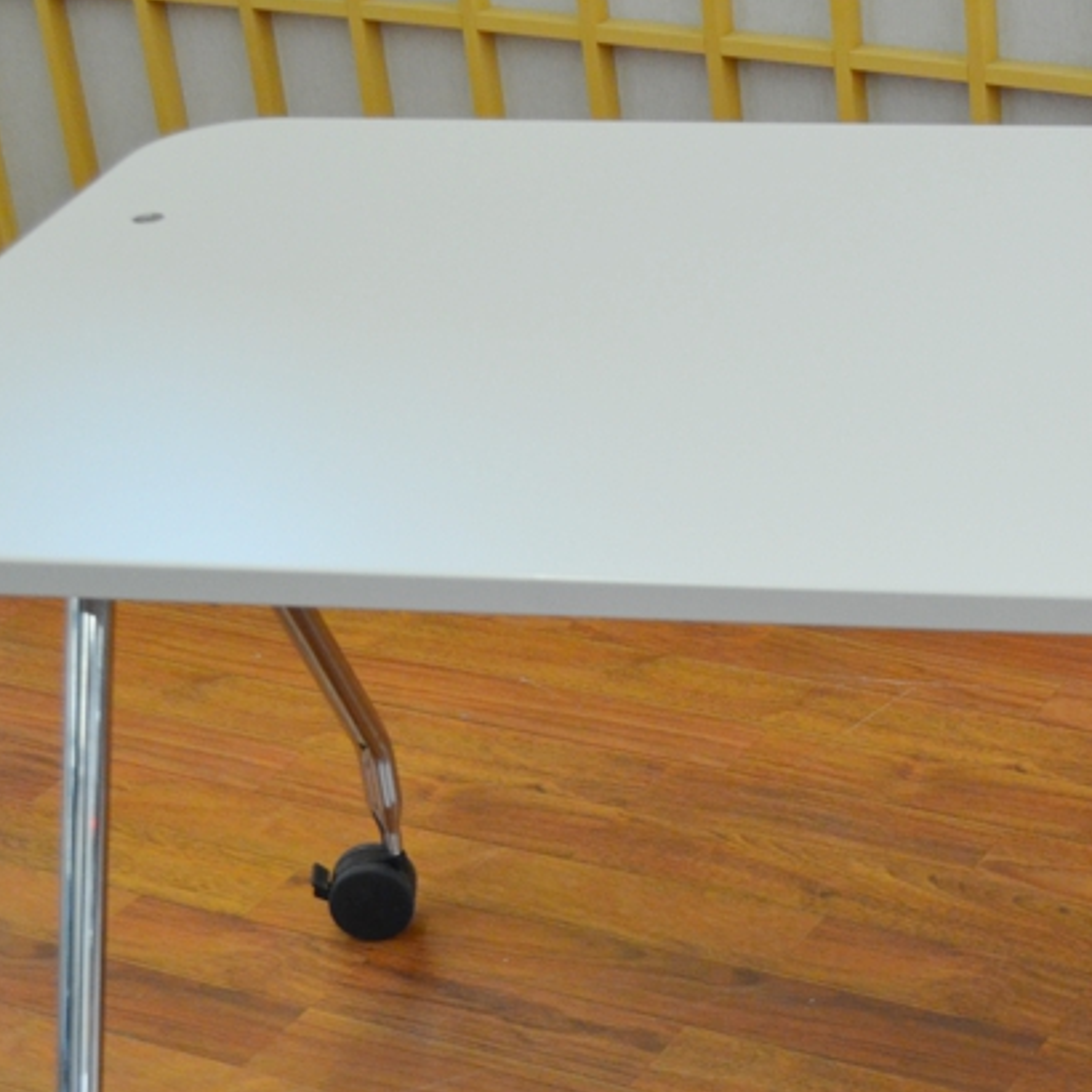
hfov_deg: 20.6
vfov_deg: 21.0
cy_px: 784
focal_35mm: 82
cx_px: 1049
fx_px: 2927
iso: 800
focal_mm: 22
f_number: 3.8
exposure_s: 1/60
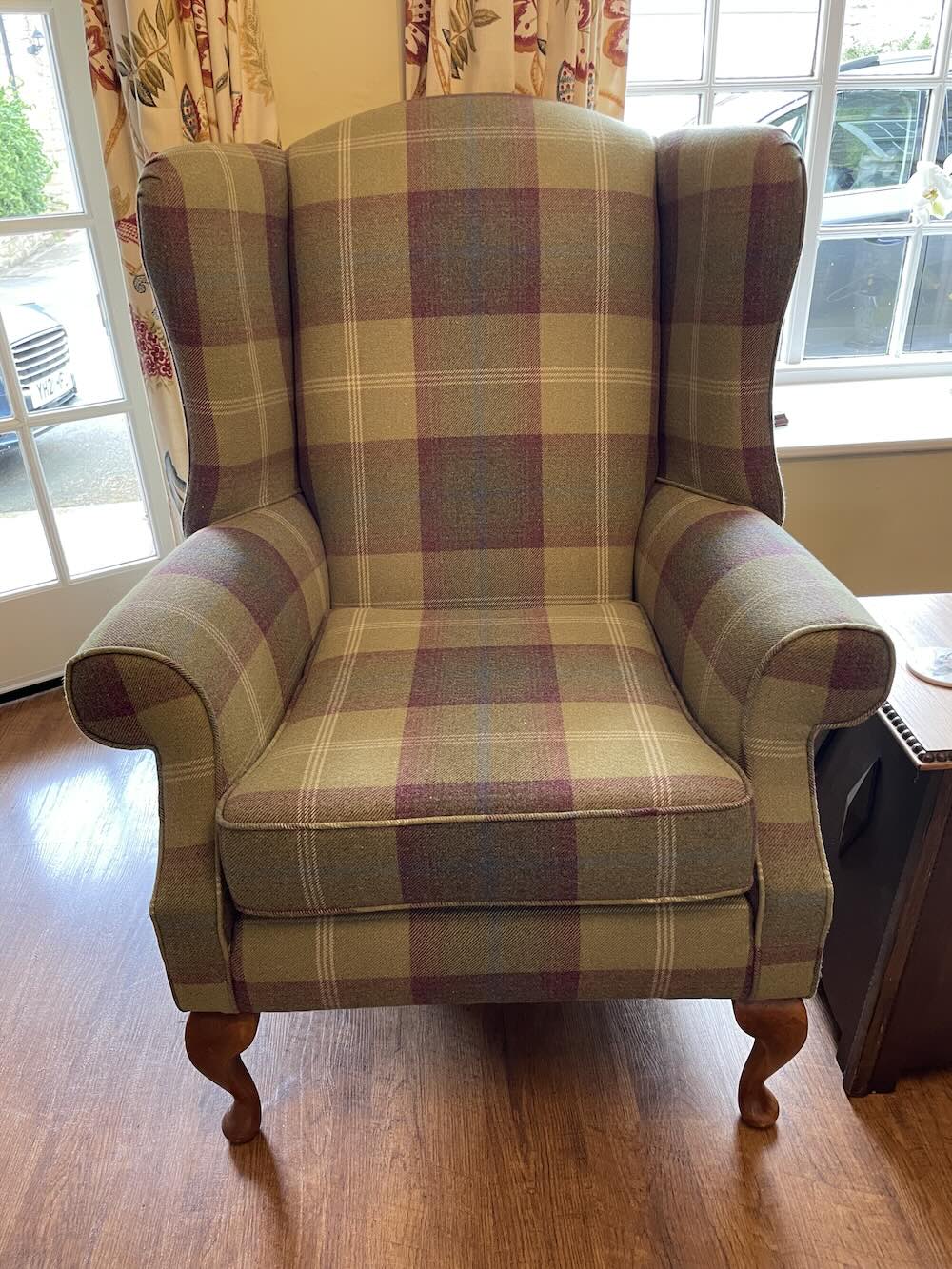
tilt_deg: -27.7
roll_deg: +2.6
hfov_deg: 53.1
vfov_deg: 67.3
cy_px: 634
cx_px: 476
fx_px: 953
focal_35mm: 26
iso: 160
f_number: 1.6
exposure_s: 1/50
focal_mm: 4.2
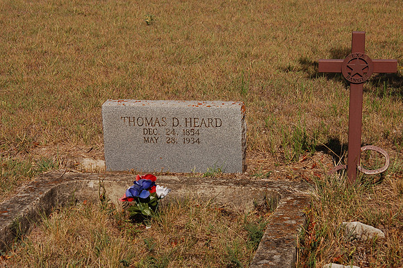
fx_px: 1376
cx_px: 202
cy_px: 134
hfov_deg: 16.7
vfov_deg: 11.1
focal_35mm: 123
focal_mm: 82
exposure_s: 1/500
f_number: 11
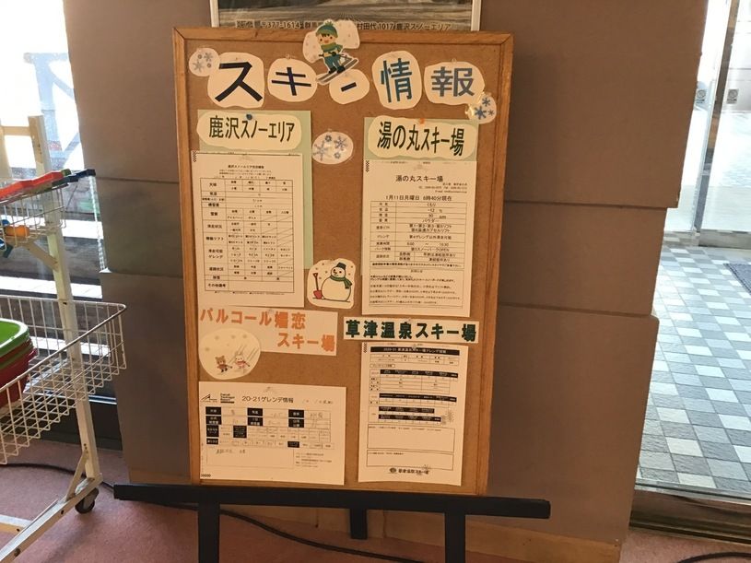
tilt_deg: -20.5
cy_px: 282
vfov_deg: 45.4
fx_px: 672
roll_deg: -0.9
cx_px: 376
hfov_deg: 58.4
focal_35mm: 31
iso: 80
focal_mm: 3.3
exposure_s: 1/30
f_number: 2.4
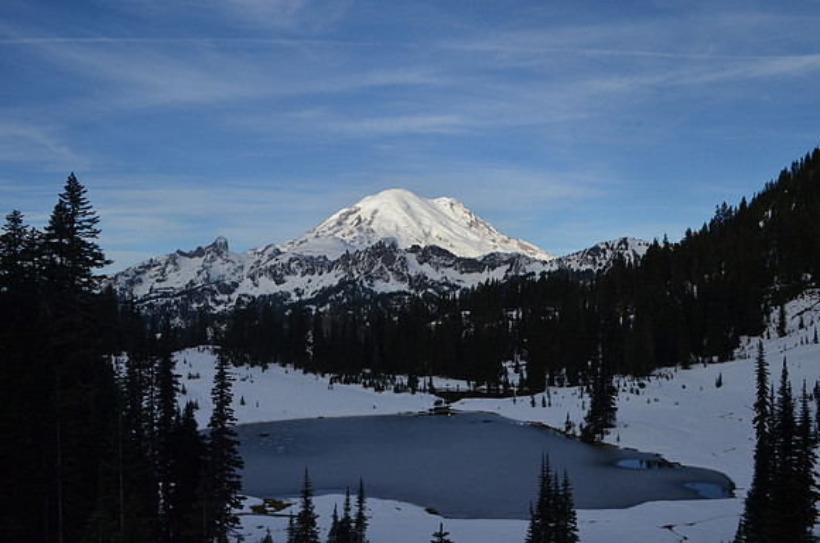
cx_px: 410
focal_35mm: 36
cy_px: 272
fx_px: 818
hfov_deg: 53.2
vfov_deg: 36.7
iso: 800
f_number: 10
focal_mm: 24
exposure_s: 1/2500
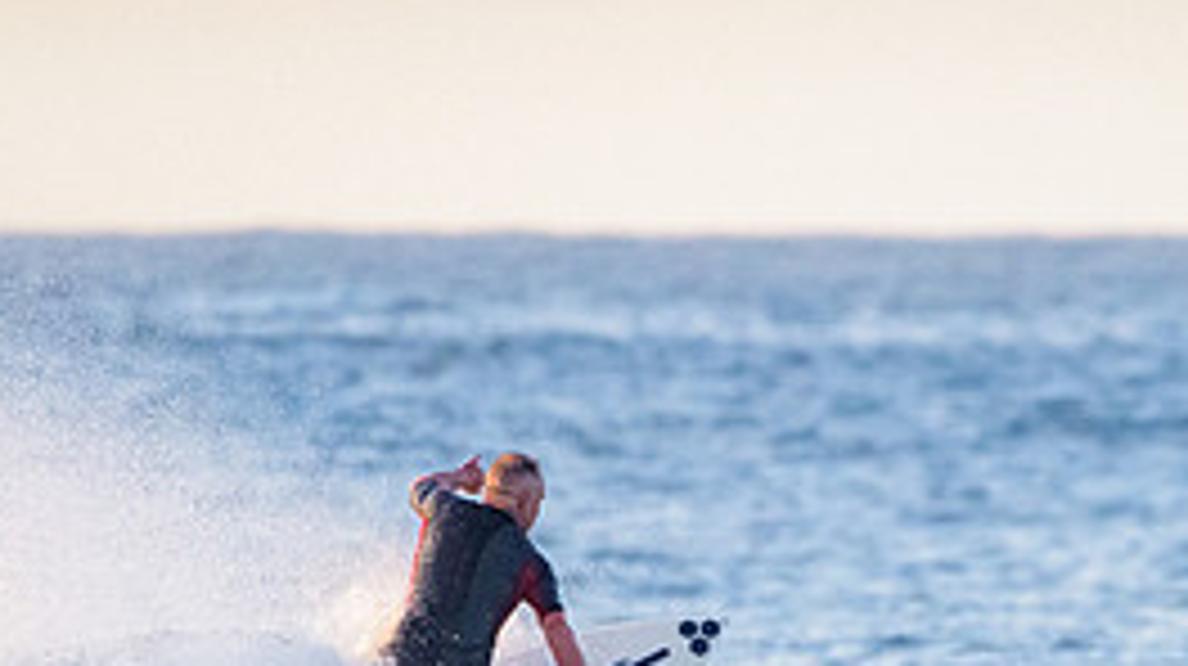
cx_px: 919
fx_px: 44412
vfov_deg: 0.9
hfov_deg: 1.5
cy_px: 627
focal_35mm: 1411
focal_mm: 500
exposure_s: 1/2000
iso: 2800
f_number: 5.6
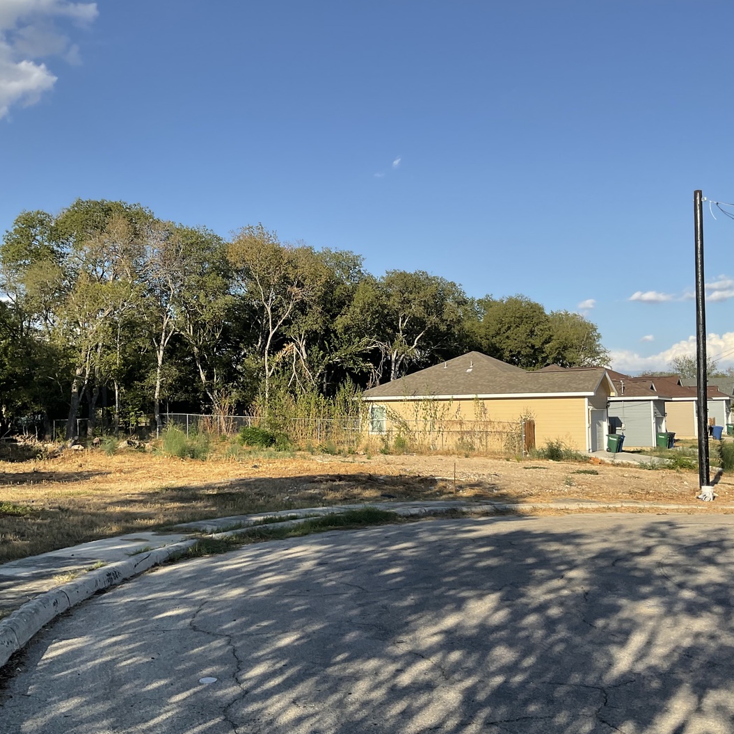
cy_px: 364
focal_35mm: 35
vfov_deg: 47.2
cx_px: 335
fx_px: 840
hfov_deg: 47.2
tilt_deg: +3.9
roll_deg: +0.9
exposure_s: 1/1626
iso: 16
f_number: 1.8
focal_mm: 3
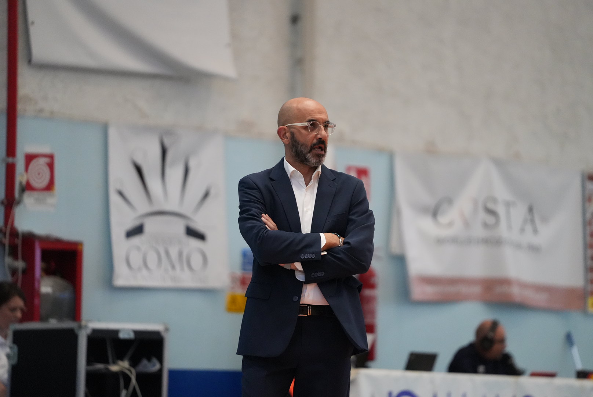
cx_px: 296
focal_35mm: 198
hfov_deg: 10.4
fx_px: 3264
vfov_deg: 6.9
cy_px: 198
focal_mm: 198
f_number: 2.8
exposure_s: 1/2500
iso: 8000
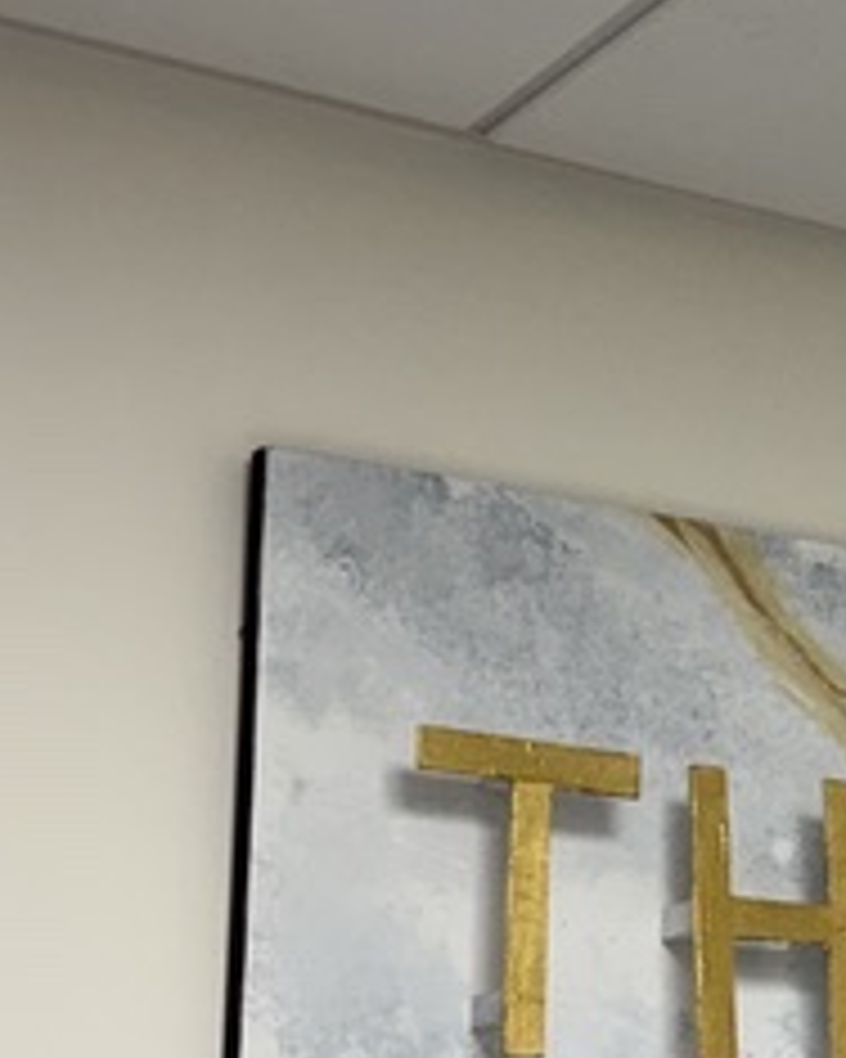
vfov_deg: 18.8
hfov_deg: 14.6
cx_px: 1035
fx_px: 3192
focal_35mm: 102
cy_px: 590
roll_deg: +2.3
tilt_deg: +13.6
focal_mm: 6.76
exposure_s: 1/120
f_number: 1.78
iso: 125
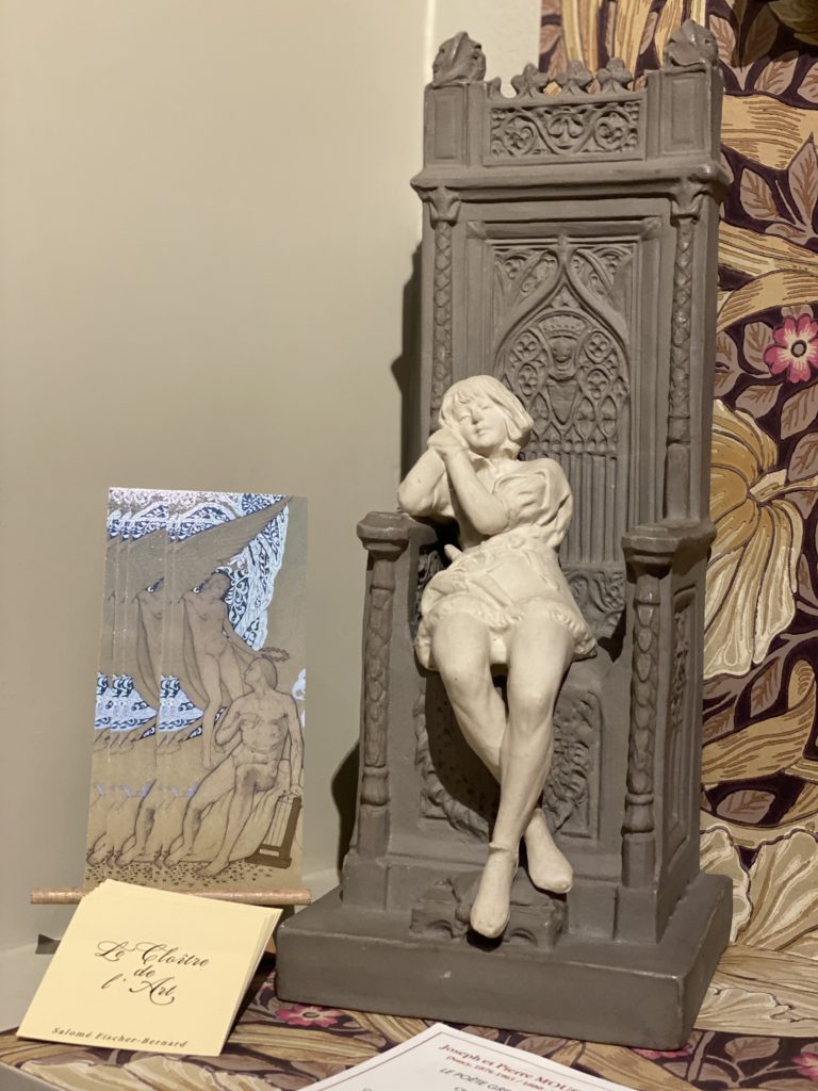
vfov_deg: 36.8
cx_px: 409
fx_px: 1638
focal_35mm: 52
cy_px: 546
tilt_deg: -3.0
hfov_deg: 28.0
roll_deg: -1.3
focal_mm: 6
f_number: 2
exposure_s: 1/33
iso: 125
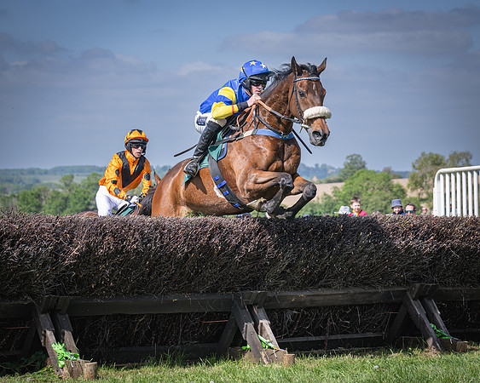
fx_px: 1595
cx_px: 268
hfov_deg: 17.1
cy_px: 152
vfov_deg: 13.7
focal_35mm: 112
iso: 200
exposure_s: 1/1600
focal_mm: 70
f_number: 4
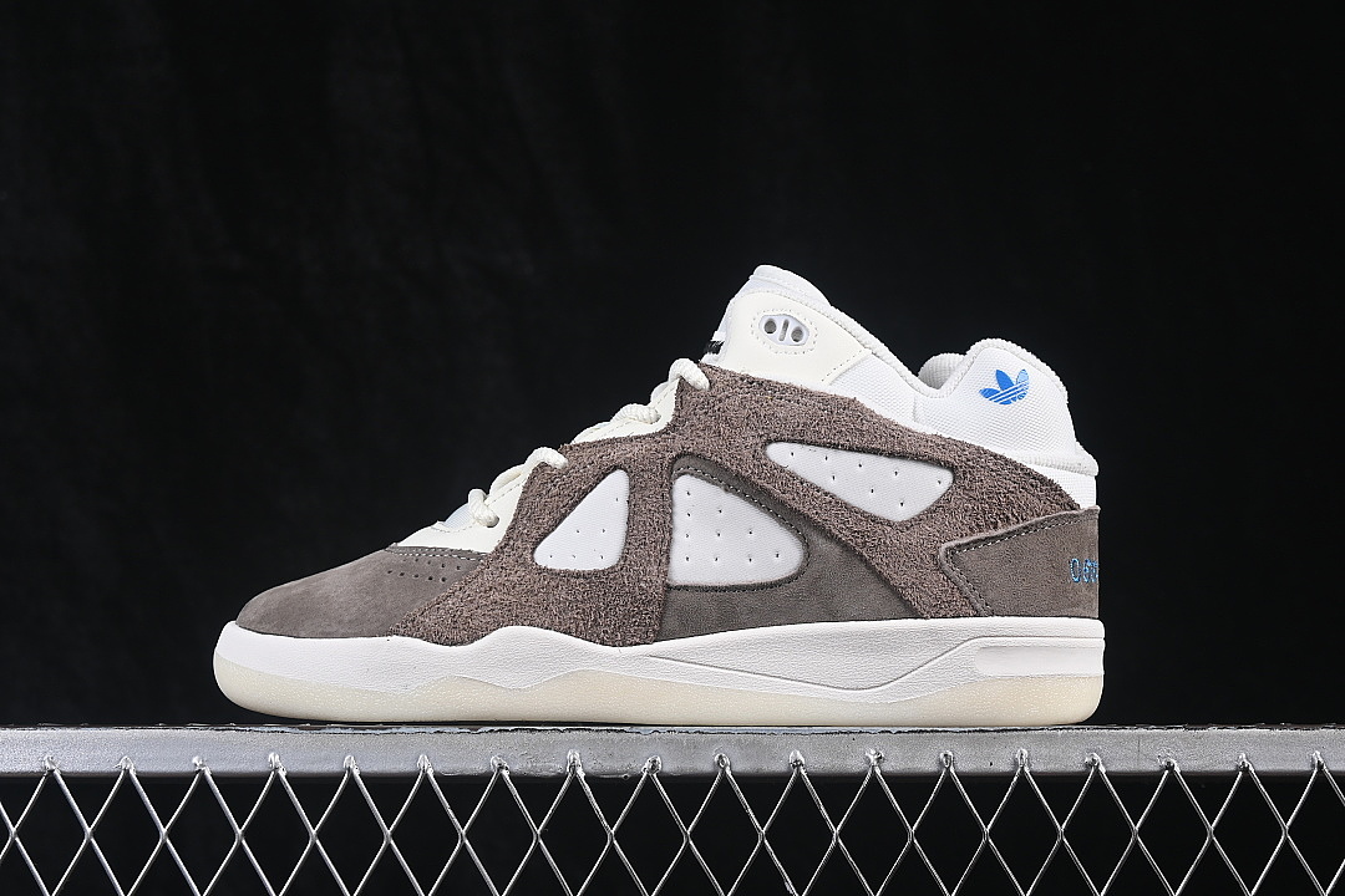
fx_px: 2802
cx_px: 672
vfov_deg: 18.2
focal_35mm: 75
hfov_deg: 27.0
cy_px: 448
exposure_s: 1/80
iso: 160
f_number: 8
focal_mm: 50
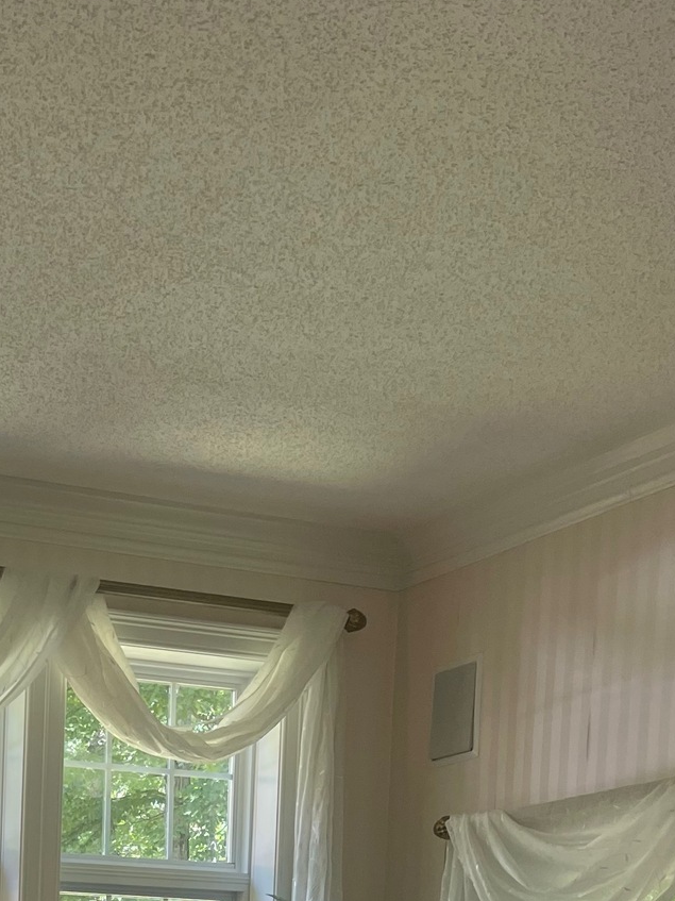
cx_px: -113
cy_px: 1218
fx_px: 1768
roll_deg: -1.3
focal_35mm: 68
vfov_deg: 24.4
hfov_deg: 20.4
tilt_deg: -5.6
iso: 125
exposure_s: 1/121
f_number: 1.6
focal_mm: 5.1
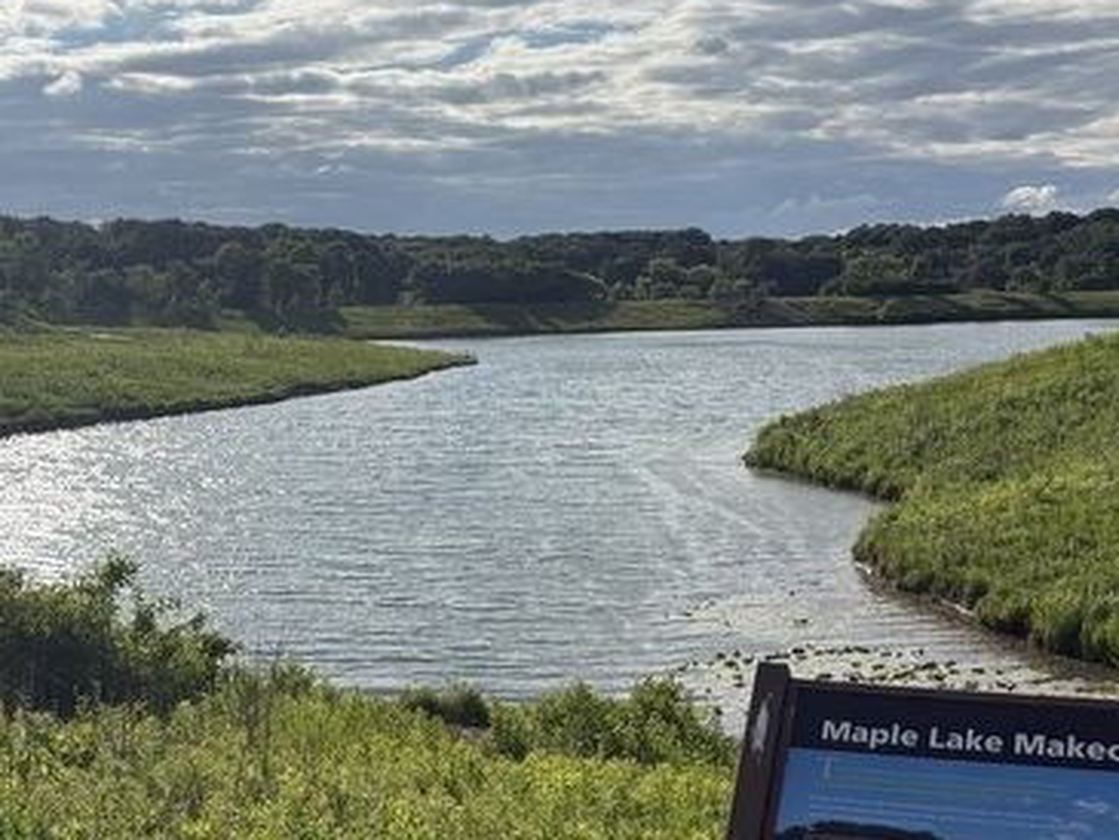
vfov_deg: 25.7
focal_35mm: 57
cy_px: 386
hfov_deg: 33.5
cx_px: 392
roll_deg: +0.9
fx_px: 1843
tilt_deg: -2.2
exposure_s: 1/11905
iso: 50
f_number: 1.6
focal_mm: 5.96
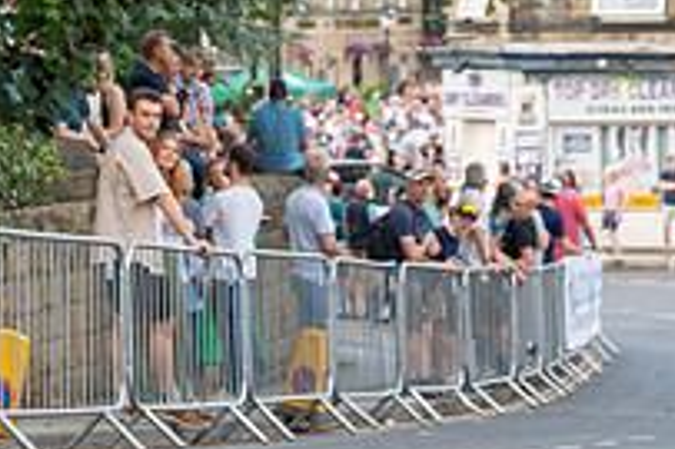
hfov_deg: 10.1
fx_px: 3747
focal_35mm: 200
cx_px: -190
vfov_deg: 6.8
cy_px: 25
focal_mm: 70
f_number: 4
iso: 800
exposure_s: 1/800
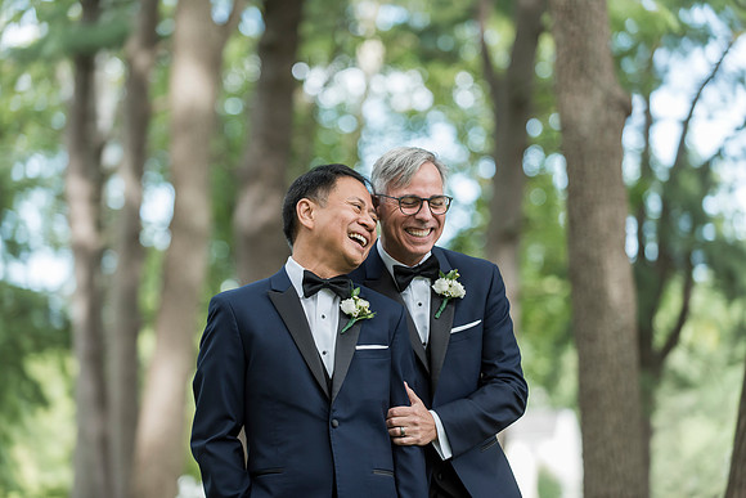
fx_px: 2487
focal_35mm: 120
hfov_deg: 17.1
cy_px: 249
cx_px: 373
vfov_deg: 11.4
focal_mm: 120
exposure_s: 1/500
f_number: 2.8
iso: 400
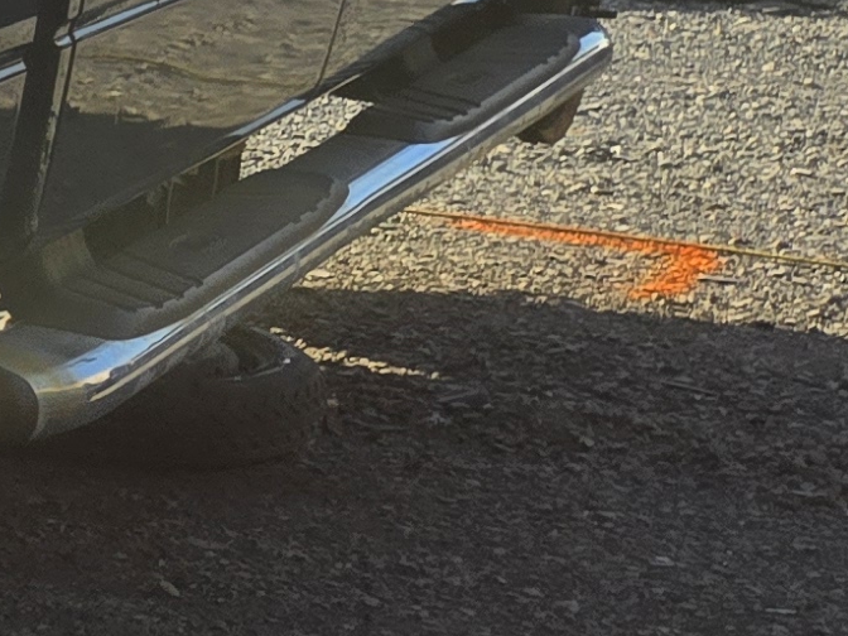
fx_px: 3356
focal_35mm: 137
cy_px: 271
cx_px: -1548
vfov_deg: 10.8
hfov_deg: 10.8
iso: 25
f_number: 1.8
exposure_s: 1/1399
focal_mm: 5.4
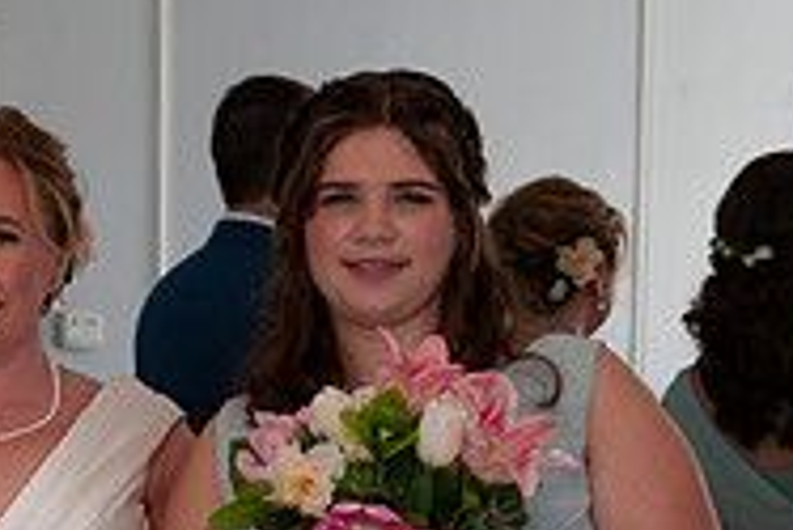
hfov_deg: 15.3
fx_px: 2866
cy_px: 581
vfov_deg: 10.4
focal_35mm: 130
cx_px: -85
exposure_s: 1/60
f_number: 4.5
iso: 125
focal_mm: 42
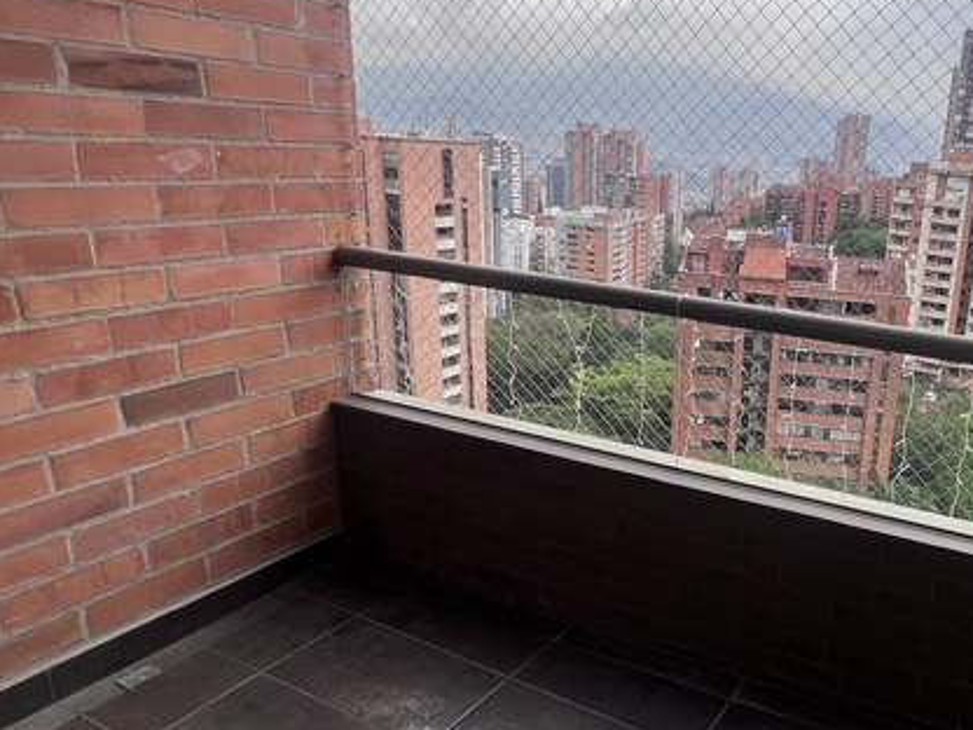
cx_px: 781
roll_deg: -1.7
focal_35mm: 25
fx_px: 703
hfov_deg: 63.3
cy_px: 367
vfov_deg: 54.9
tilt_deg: -16.4
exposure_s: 1/405
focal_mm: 1.57
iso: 32
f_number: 1.8
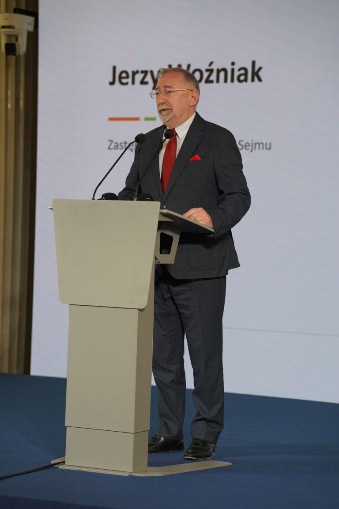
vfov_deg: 18.3
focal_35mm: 112
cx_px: 170
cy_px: 254
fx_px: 1575
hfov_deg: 12.3
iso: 640
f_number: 4
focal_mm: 111.5
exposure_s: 1/160
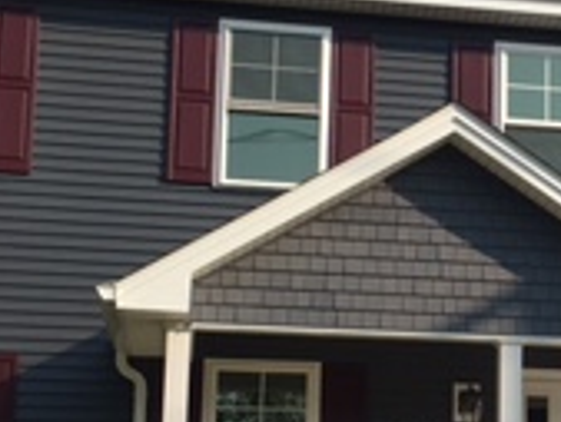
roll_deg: -0.8
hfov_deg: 17.3
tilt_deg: +12.2
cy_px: 282
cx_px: 624
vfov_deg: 13.5
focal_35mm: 110
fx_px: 1784
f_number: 2.2
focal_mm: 4.15
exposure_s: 1/1304
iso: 25
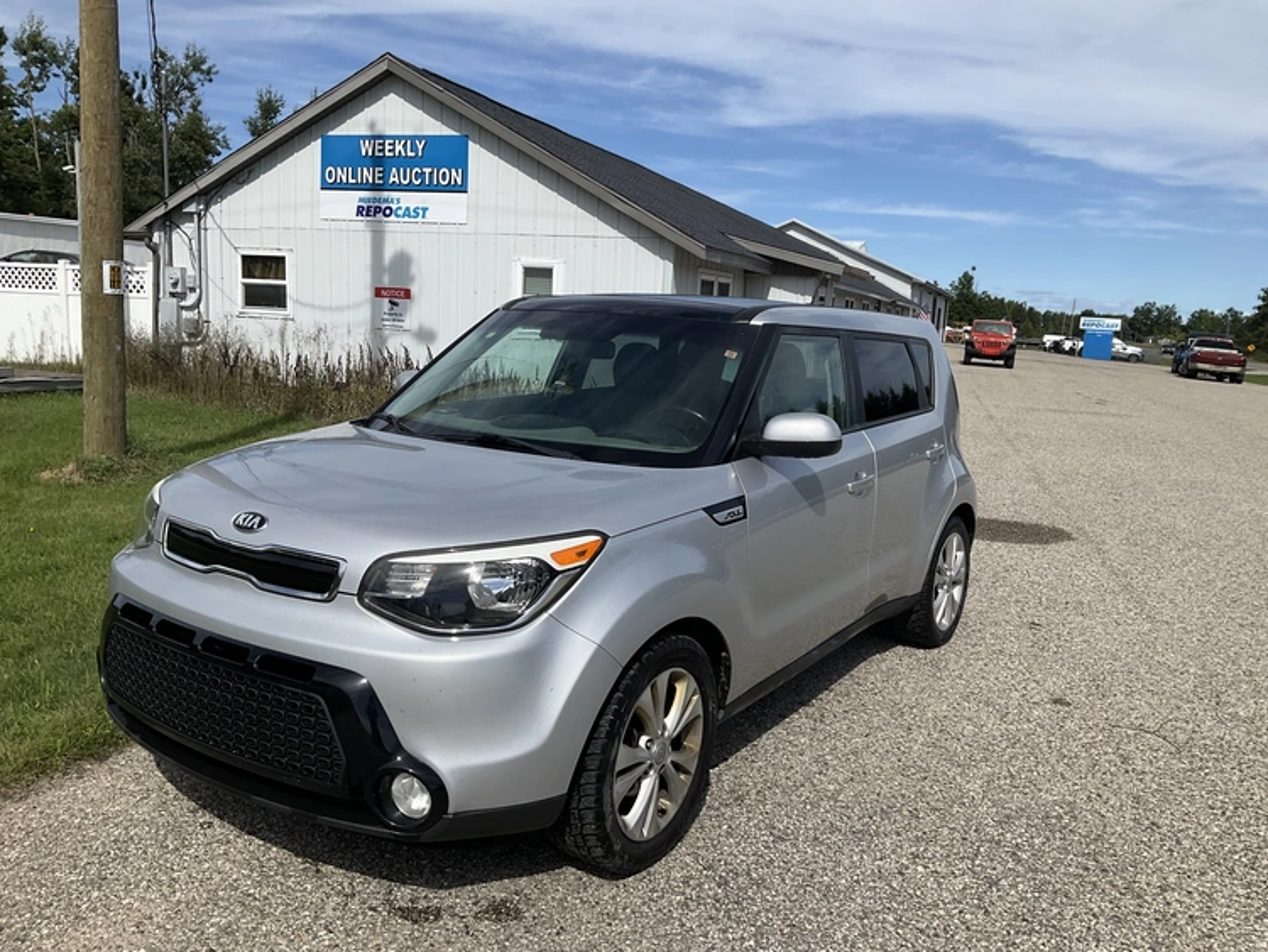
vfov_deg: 48.3
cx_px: 634
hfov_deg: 61.6
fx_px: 1063
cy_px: 476
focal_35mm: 29
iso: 25
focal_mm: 3
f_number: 1.8
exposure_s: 1/2959
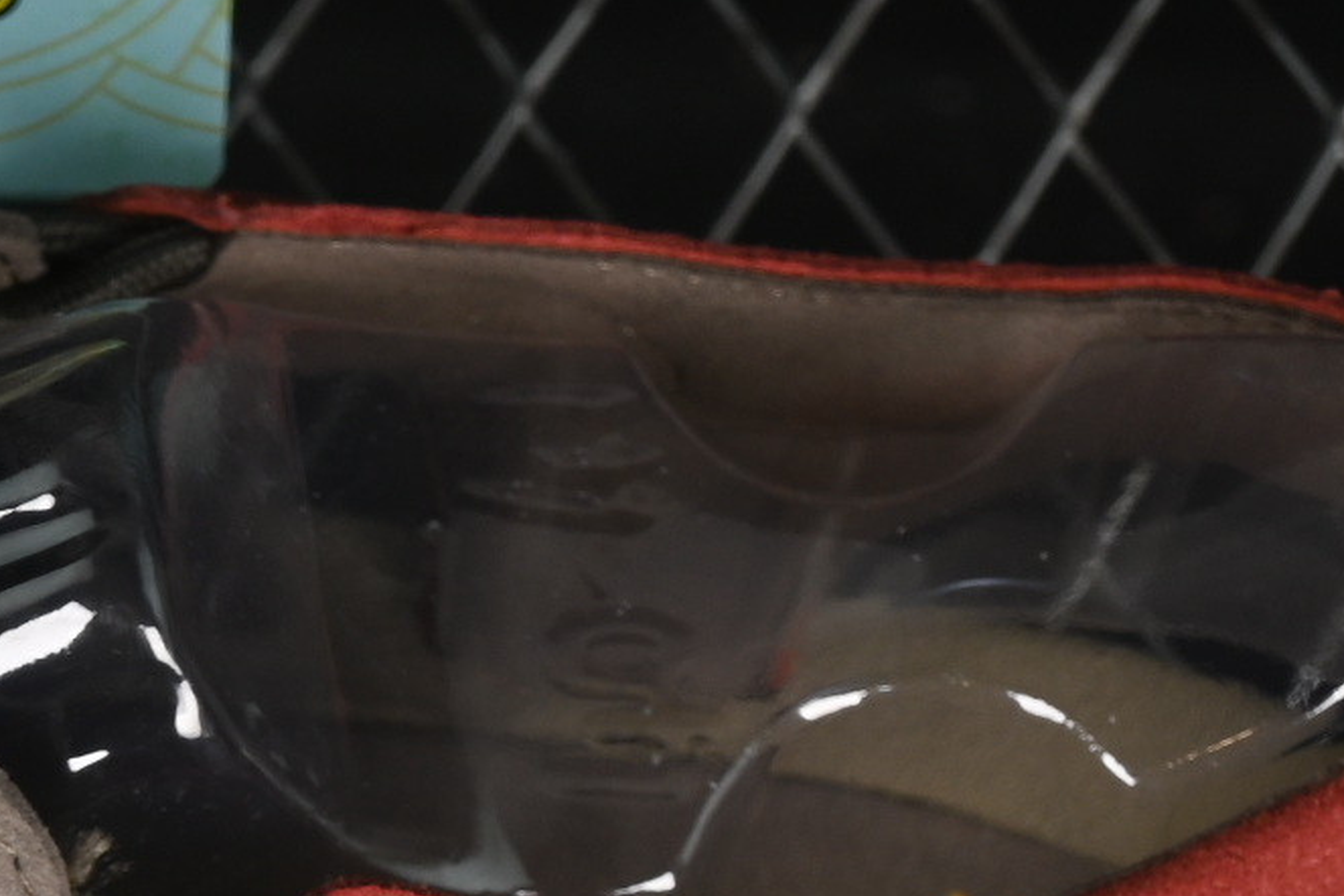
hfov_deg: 6.5
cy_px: 1666
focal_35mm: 315
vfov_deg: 4.3
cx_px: -369
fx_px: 11759
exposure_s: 1/60
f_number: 6.3
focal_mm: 50
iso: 160
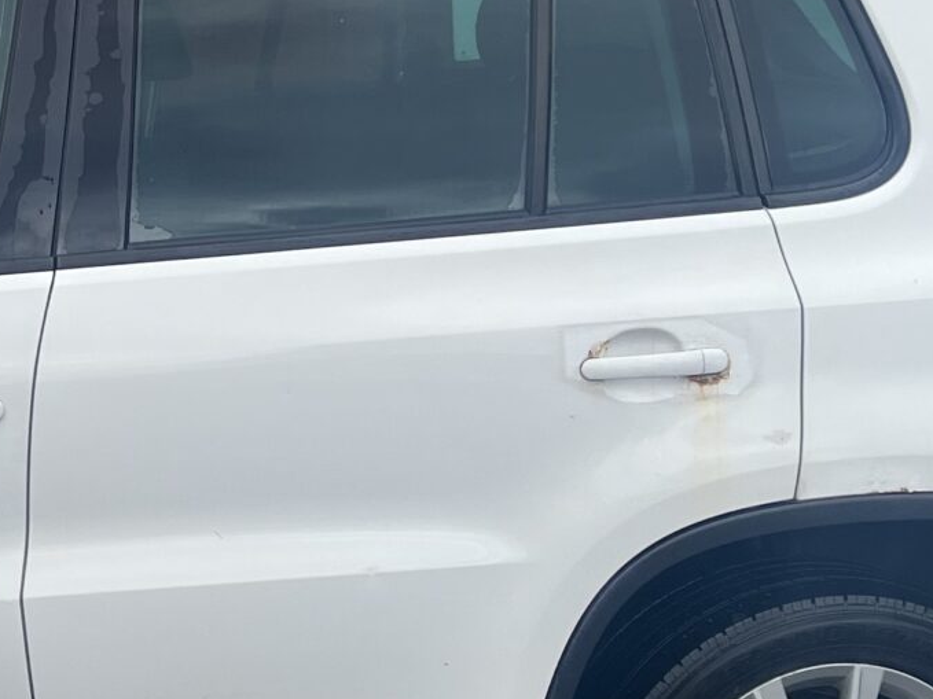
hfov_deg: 19.0
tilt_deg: -12.0
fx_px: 2641
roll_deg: -0.5
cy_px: 361
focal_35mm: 98
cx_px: -175
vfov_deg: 15.1
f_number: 1.6
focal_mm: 5.1
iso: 50
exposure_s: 1/2309
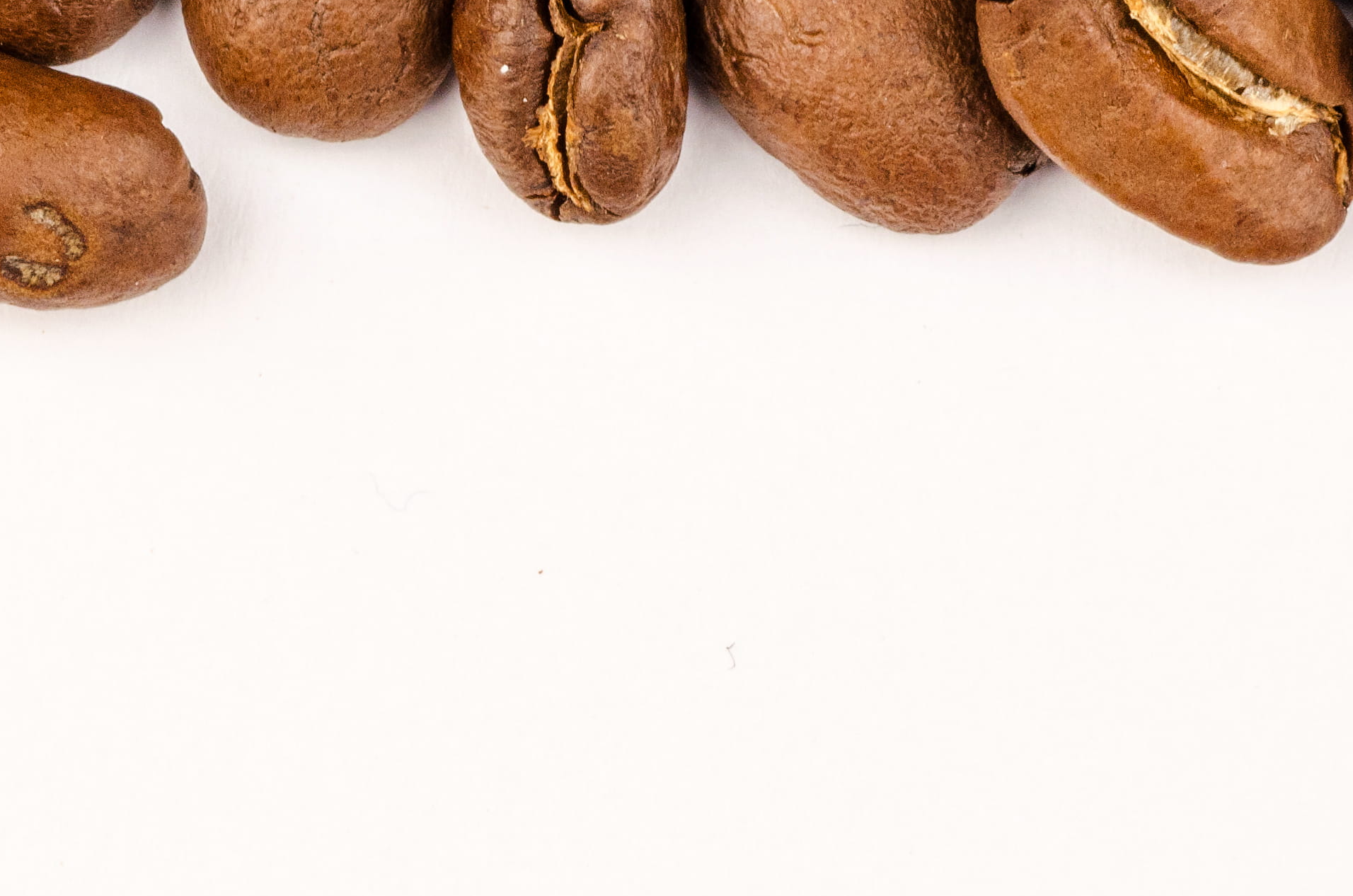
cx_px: 583
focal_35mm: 348
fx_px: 13051
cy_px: 1020
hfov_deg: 5.9
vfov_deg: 3.9
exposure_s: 1/1.25
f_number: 20
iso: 200
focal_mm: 90
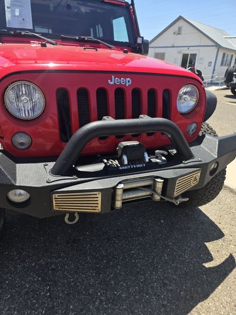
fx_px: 209
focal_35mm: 23
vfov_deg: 73.9
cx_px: 118
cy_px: 158
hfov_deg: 58.9
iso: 80
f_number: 1.7
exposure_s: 1/2490
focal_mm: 6.3
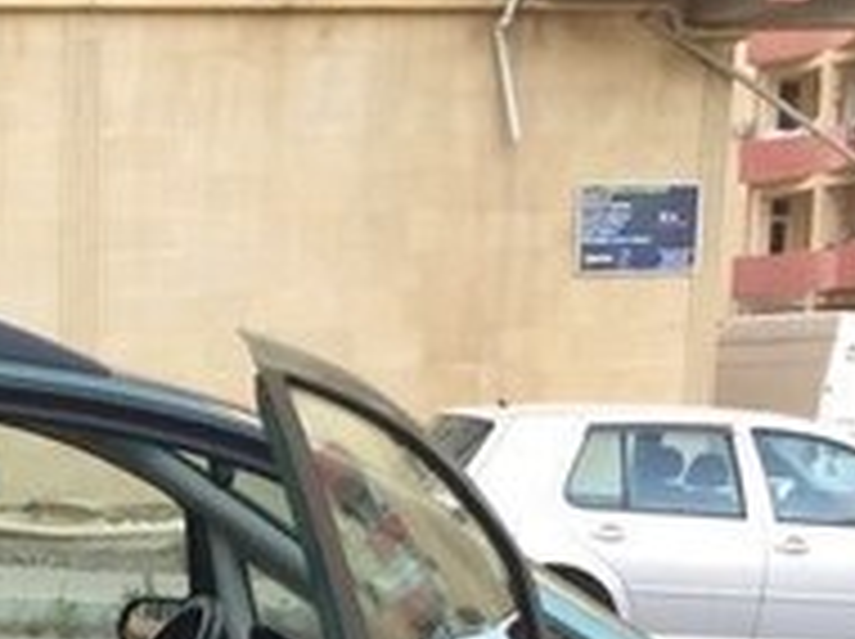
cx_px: -189
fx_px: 2492
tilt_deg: -13.5
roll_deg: +1.4
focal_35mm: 101
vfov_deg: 13.7
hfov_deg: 18.4
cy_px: 979
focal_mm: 4.15
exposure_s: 1/33
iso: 40
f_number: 2.2
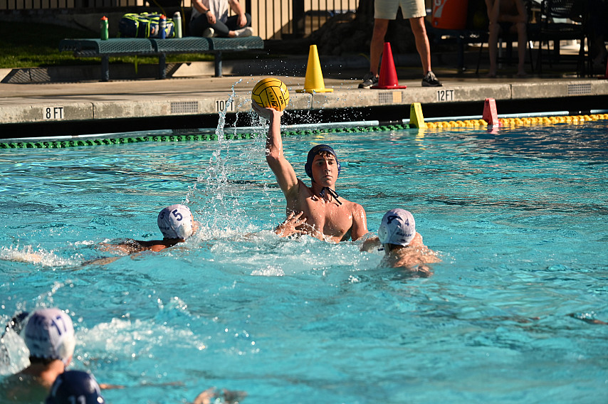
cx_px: 304
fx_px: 3375
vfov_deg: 6.9
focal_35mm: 200
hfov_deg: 10.3
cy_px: 202
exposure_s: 1/3200
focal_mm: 200
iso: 640
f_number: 6.3
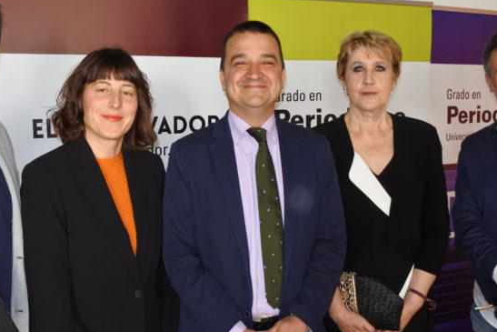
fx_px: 649
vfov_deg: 28.6
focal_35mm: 47
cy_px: 197
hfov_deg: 41.9
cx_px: 240
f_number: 4
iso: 1250
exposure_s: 1/60
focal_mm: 14.3
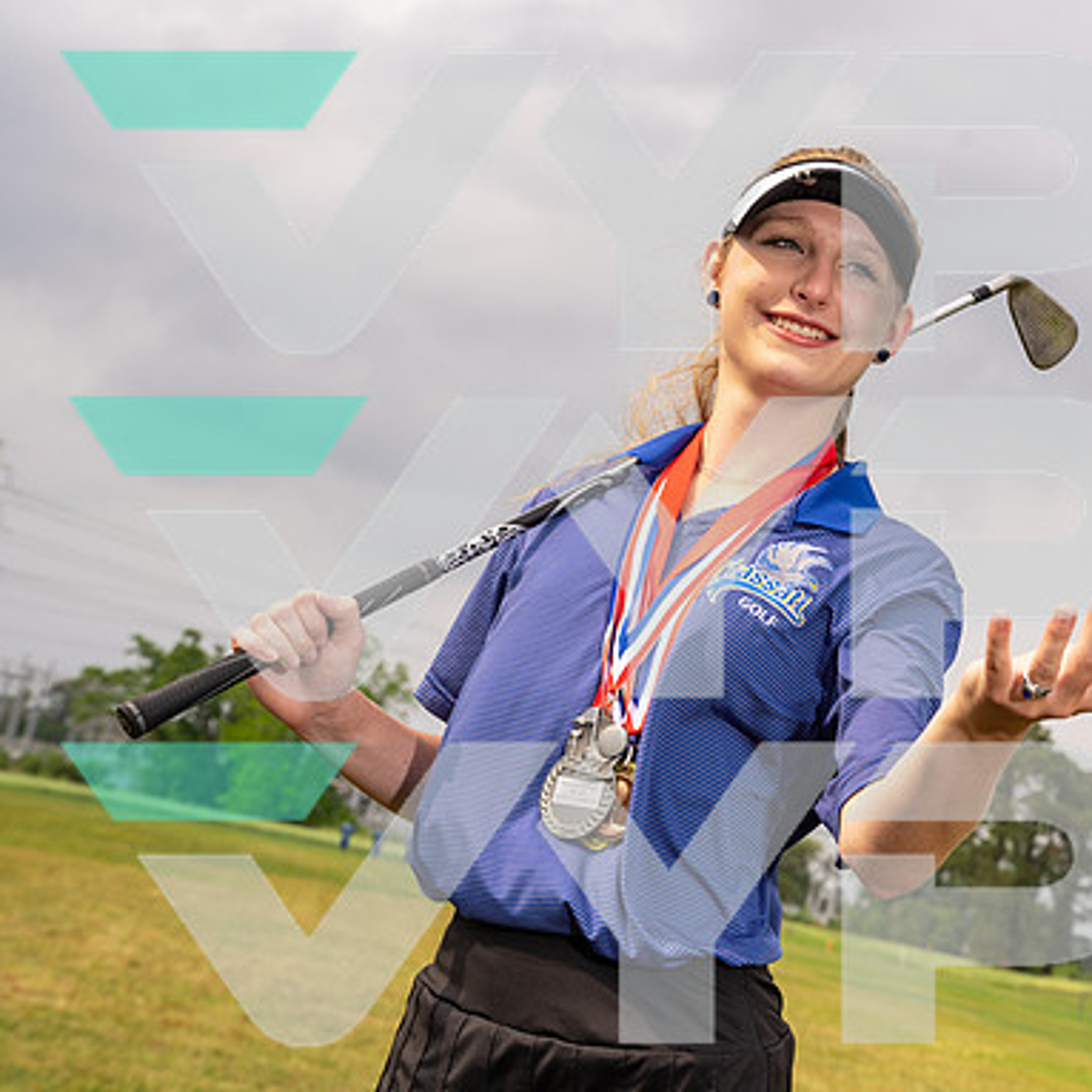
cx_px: 795
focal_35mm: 67
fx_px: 2391
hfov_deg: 25.5
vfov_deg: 25.7
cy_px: 549
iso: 100
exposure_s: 1/250
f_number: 8
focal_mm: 52
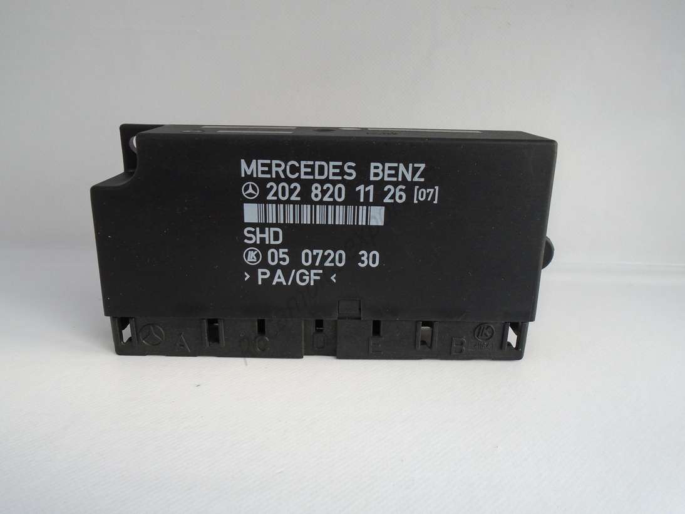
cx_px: 342
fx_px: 514
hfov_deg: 67.3
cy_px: 257
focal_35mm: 26
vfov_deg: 53.0
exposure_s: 1/30
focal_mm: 4.6
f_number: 3.2
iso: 160
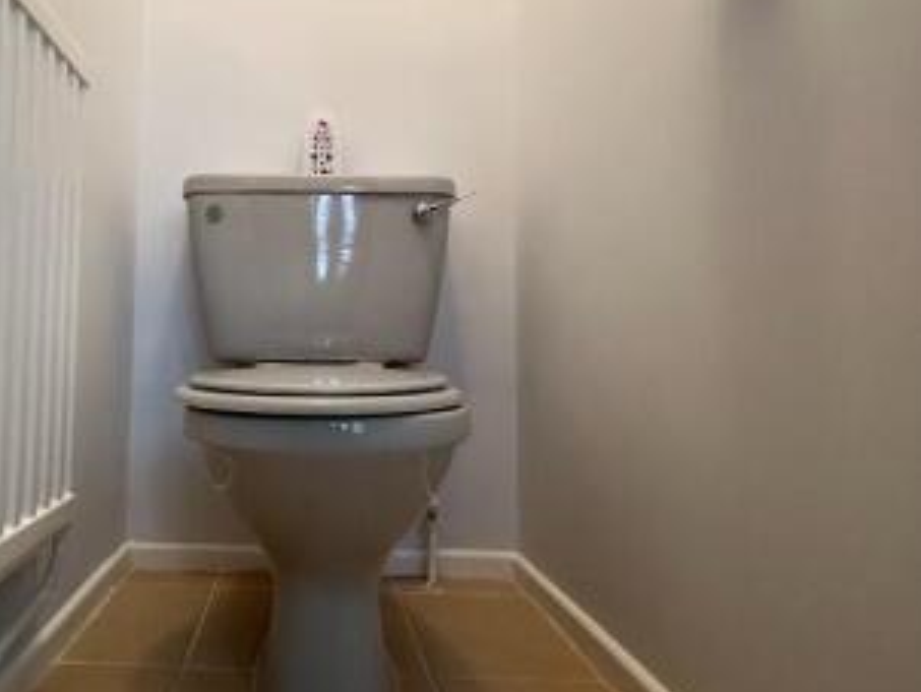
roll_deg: -0.6
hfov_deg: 63.3
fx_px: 719
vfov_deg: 51.3
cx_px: 291
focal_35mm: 27
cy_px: 297
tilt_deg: +4.8
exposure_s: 1/50
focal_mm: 2.22
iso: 200
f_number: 2.2
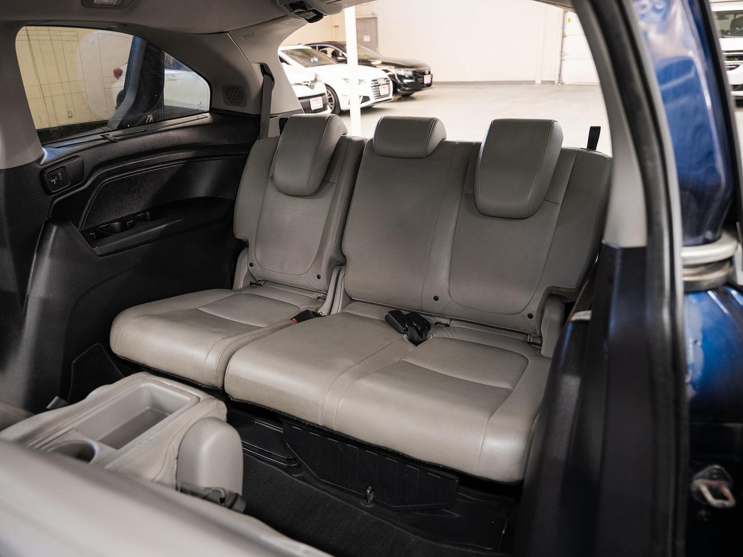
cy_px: 278
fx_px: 557
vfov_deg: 53.1
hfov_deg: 67.4
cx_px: 372
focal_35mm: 26
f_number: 3.5
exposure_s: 1/20
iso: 800
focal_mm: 24
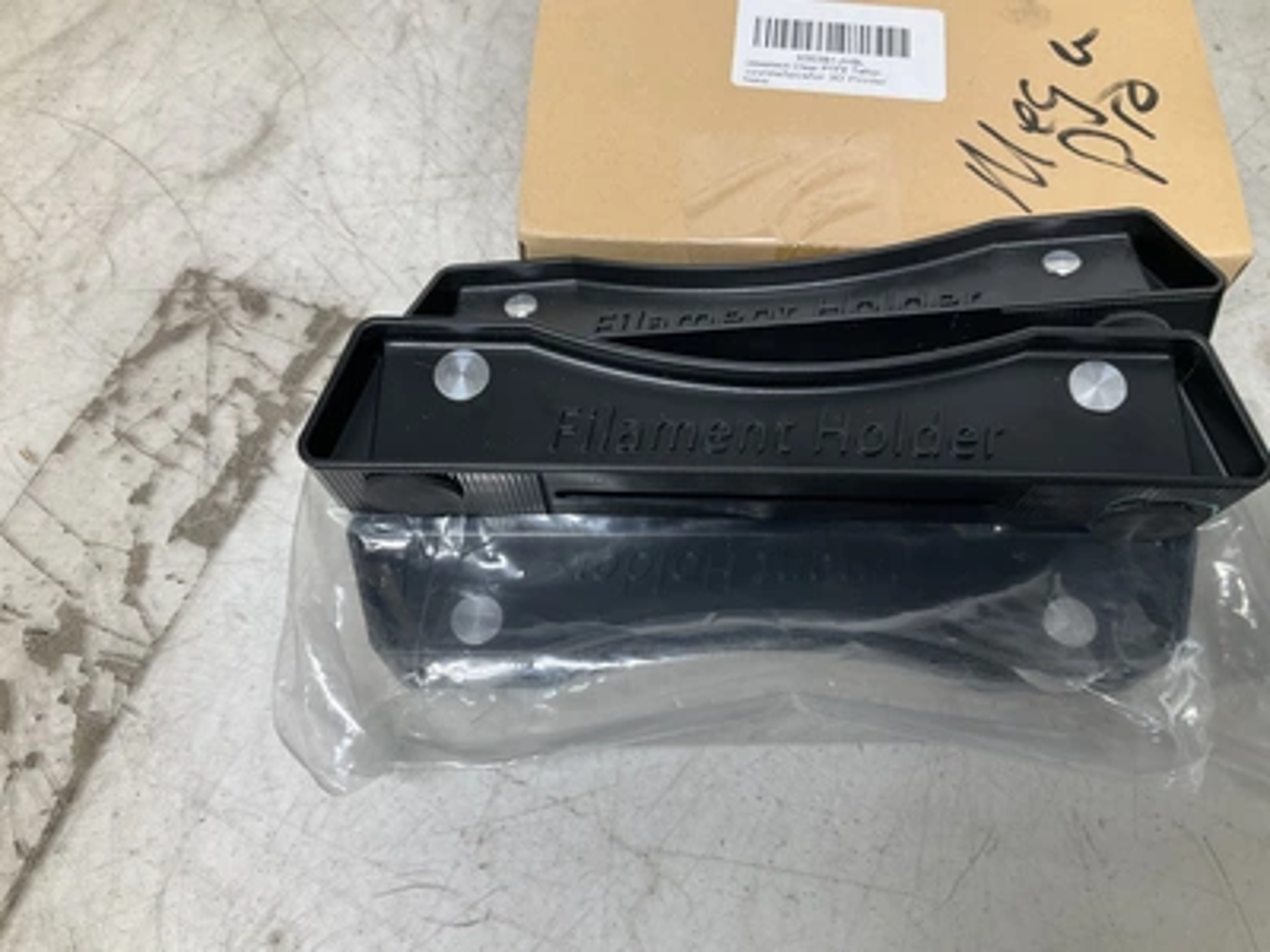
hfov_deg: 61.7
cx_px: 635
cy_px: 476
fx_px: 1064
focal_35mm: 29
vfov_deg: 48.2
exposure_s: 1/60
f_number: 1.8
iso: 40
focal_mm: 3
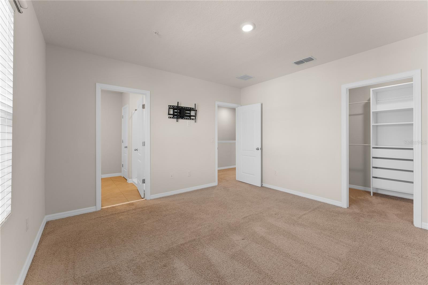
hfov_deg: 104.3
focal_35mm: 14
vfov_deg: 81.2
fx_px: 166
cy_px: 142
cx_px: 214
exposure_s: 1/6
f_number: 8
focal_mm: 14
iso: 320
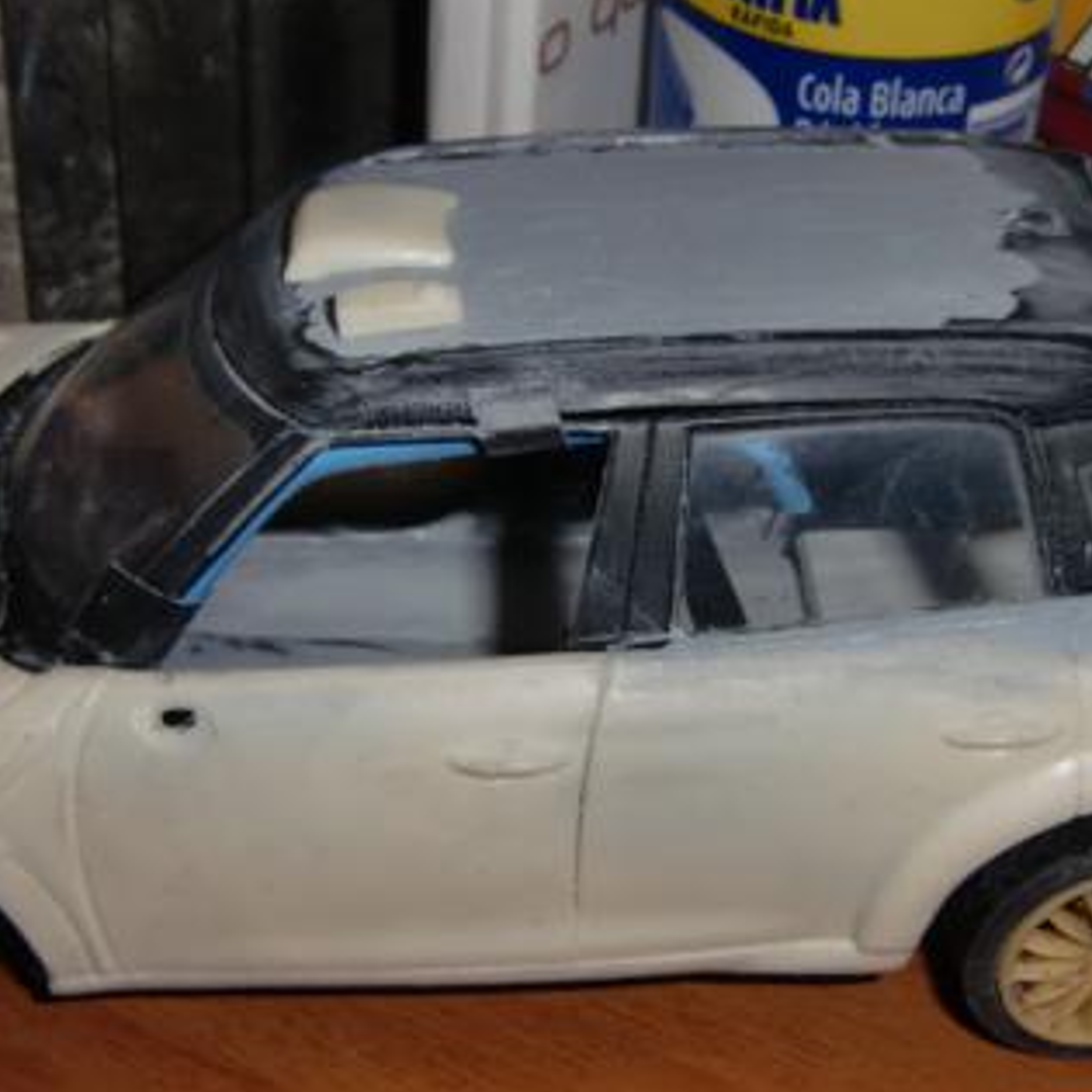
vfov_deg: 28.2
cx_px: 551
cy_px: 541
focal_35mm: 61
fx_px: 2177
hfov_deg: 28.2
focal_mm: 6.1
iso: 64
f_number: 8.4
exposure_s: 1/15
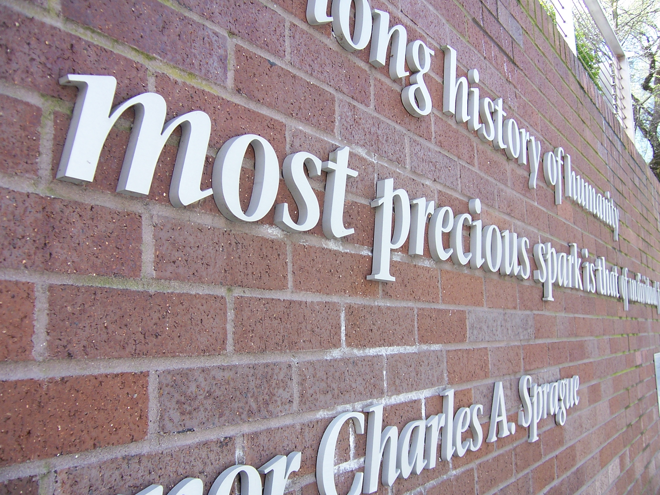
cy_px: 248
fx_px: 629
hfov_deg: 55.4
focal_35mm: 33
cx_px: 330
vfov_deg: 42.9
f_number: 3.4
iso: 80
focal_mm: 5.5
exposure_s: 1/60
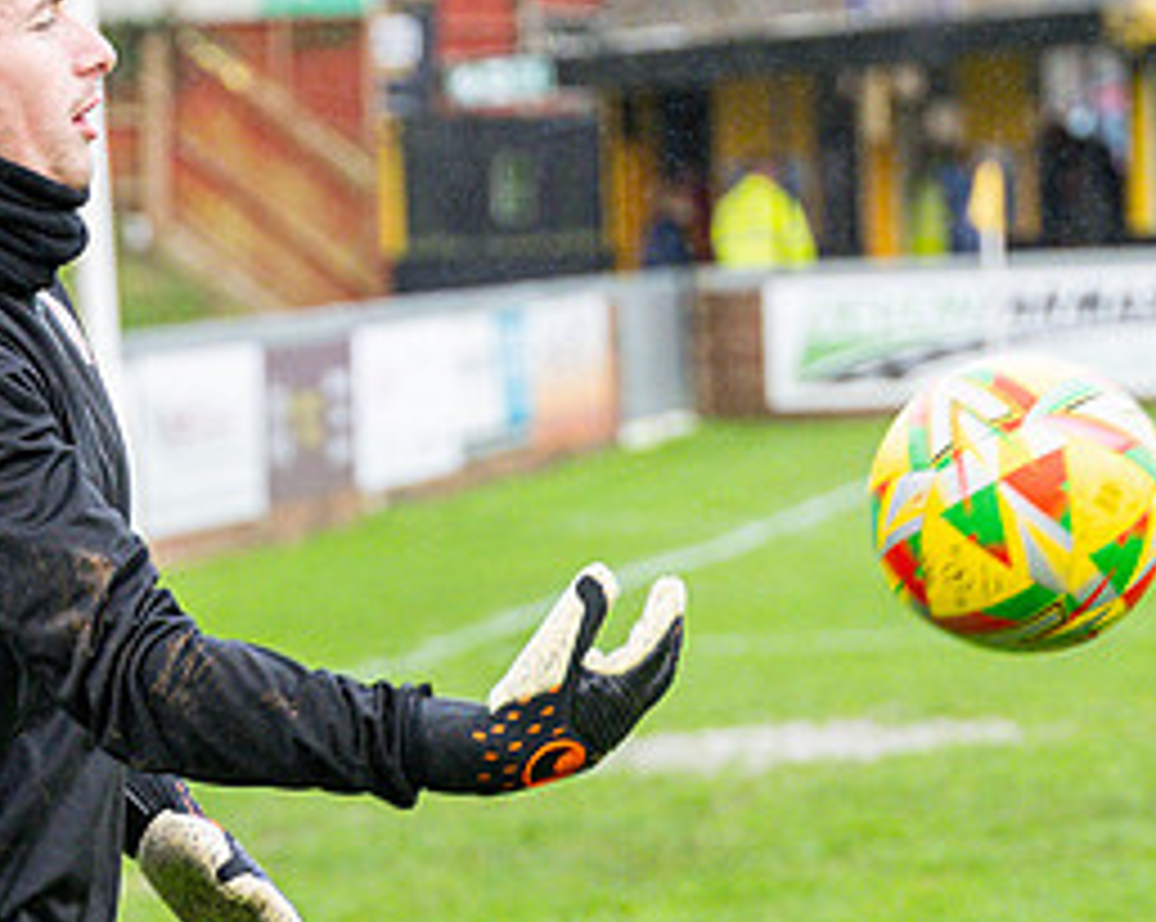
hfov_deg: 7.2
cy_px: 814
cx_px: 198
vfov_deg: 5.7
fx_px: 9193
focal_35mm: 269
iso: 800
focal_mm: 73
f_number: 2.8
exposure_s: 1/1250
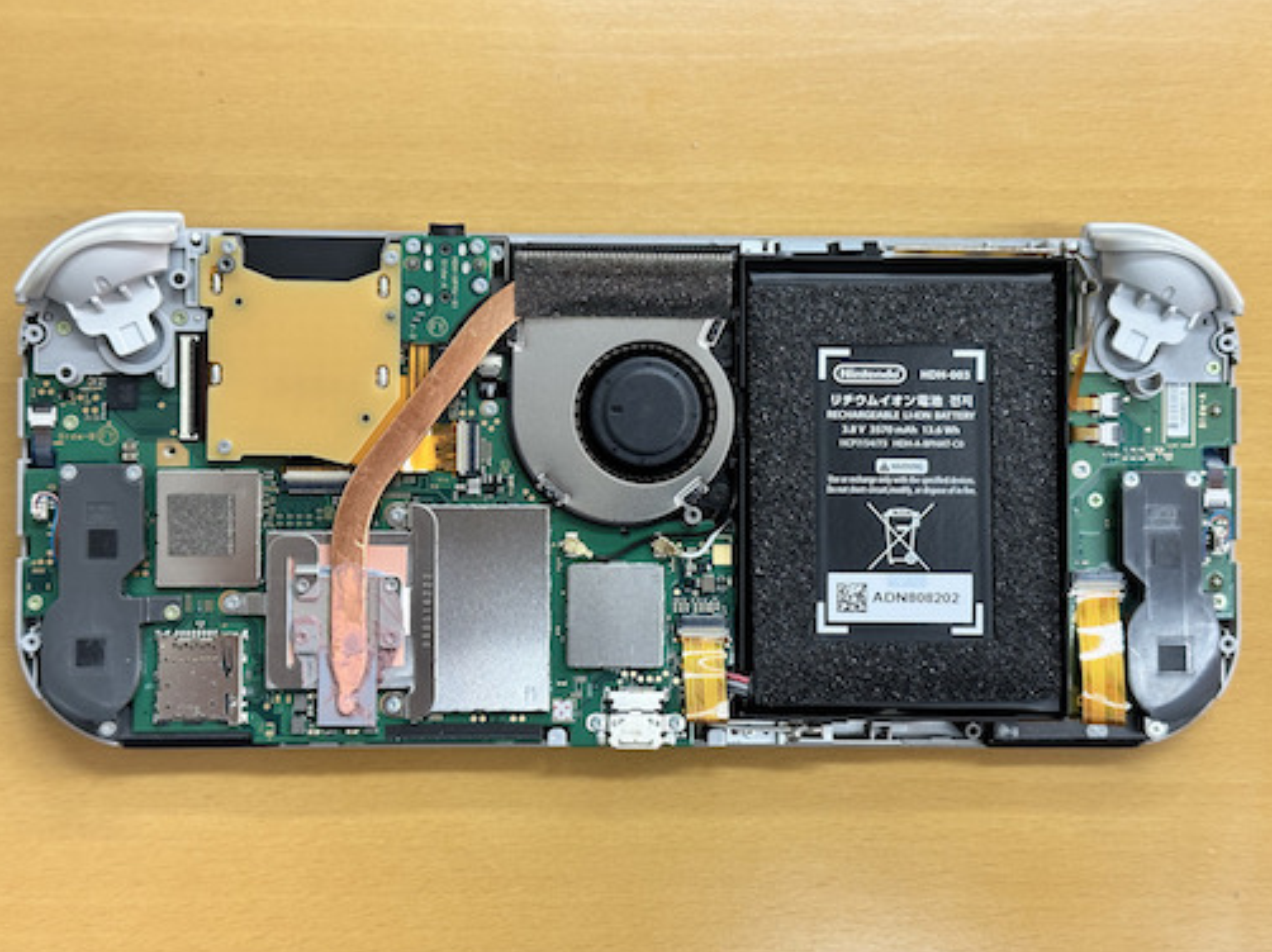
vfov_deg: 29.7
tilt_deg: -83.2
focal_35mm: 49
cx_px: 633
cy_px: 479
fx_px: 1800
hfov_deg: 38.9
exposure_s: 1/100
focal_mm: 6.86
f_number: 1.78
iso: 125
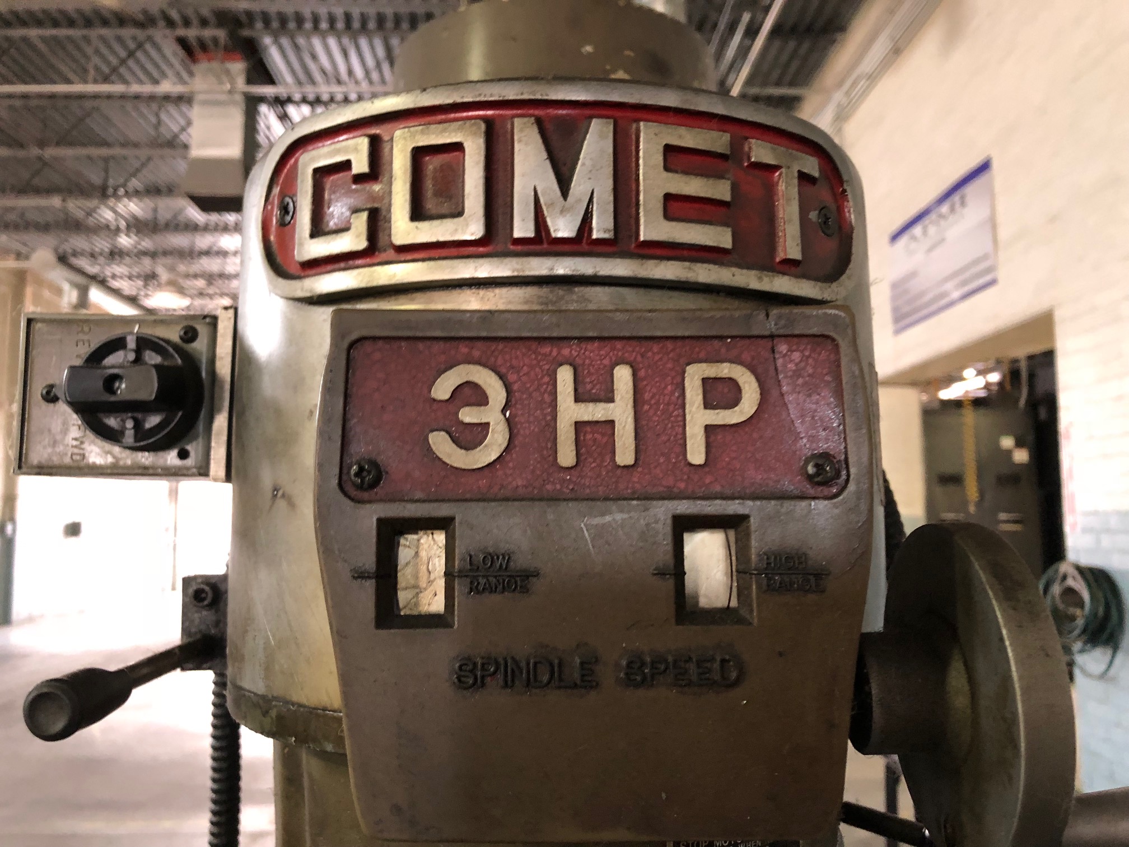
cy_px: 424
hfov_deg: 63.4
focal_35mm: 28
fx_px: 913
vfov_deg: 49.7
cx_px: 564
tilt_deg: +6.5
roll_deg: +0.1
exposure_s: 1/12
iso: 100
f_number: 1.8
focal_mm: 4
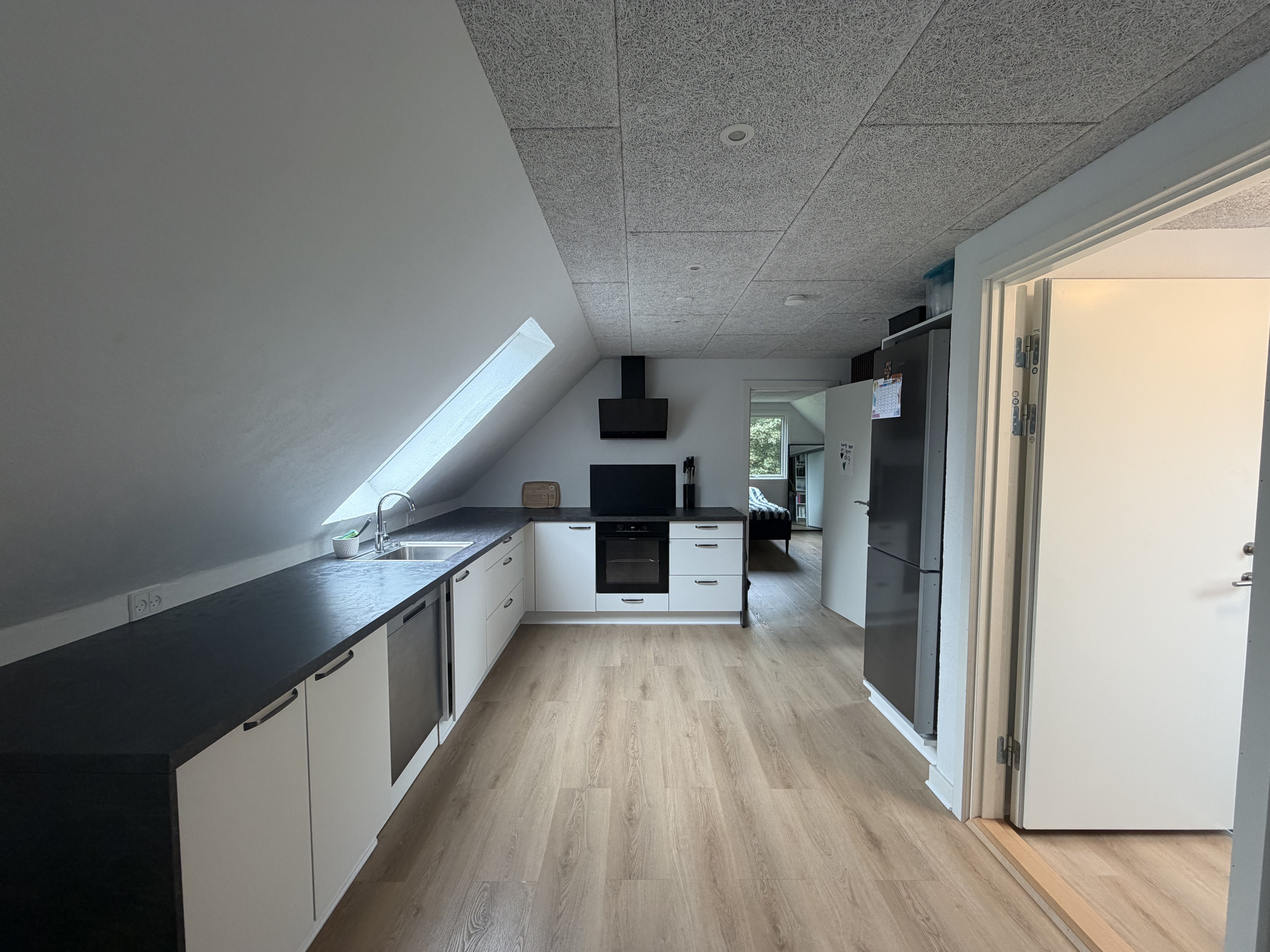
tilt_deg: -3.2
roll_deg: -0.1
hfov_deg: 102.1
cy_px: 476
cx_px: 635
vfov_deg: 85.7
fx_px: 514
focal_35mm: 14
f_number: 2.2
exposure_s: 1/100
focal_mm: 2.22
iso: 200
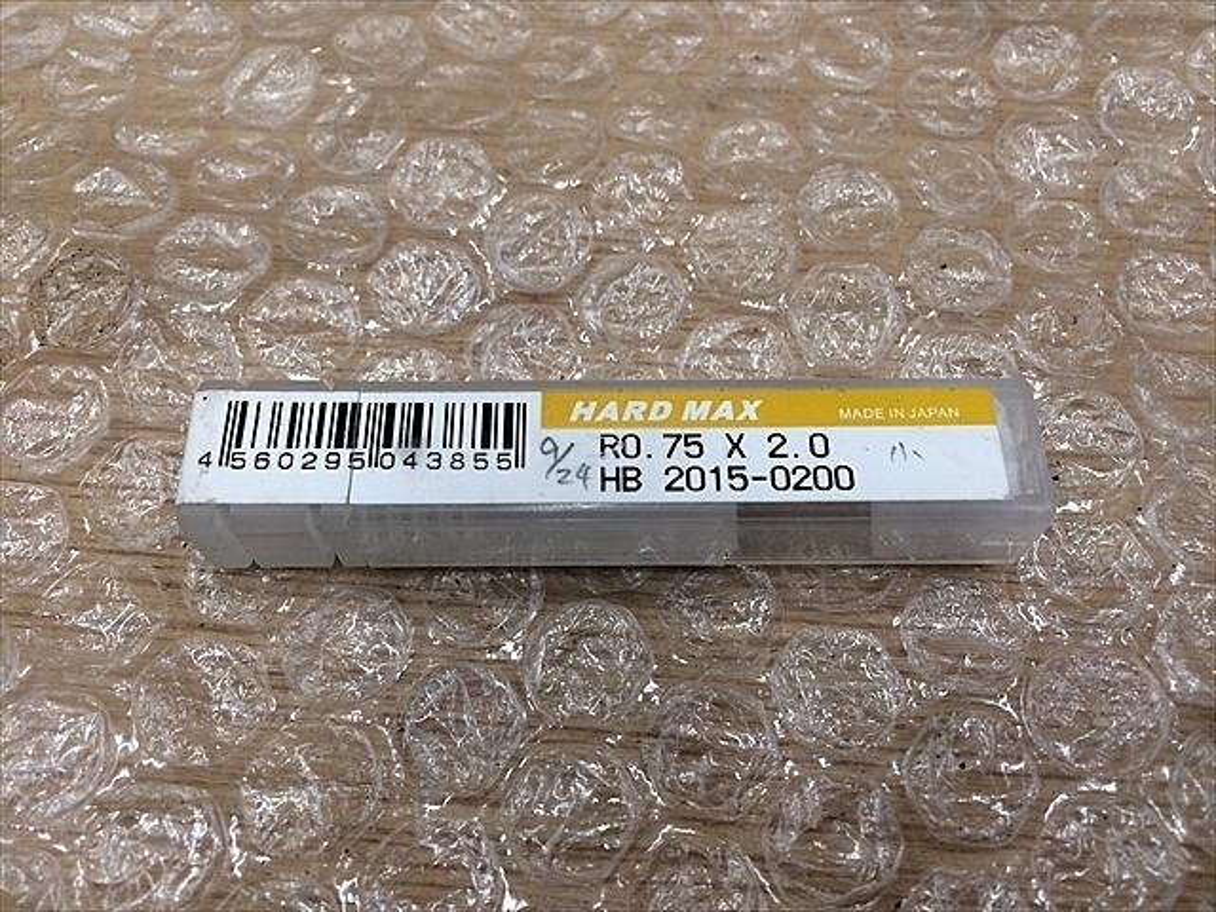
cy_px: 456
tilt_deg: -64.1
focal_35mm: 29
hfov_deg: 61.7
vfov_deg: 48.2
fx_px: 1019
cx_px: 608
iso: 50
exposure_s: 1/30
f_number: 2.2
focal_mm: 4.15
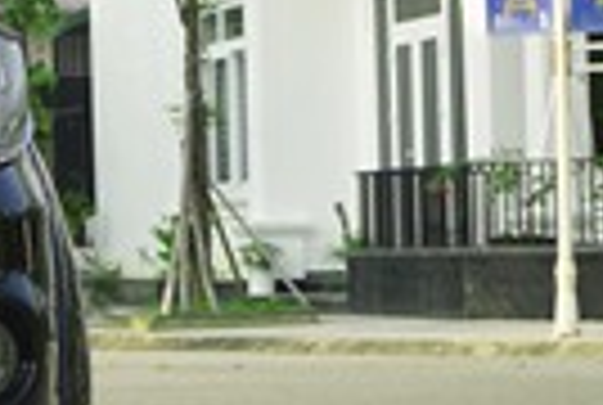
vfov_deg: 7.2
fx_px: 3223
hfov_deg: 10.0
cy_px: 130
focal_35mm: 192
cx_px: -518
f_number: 9
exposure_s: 1/80
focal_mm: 43
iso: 100
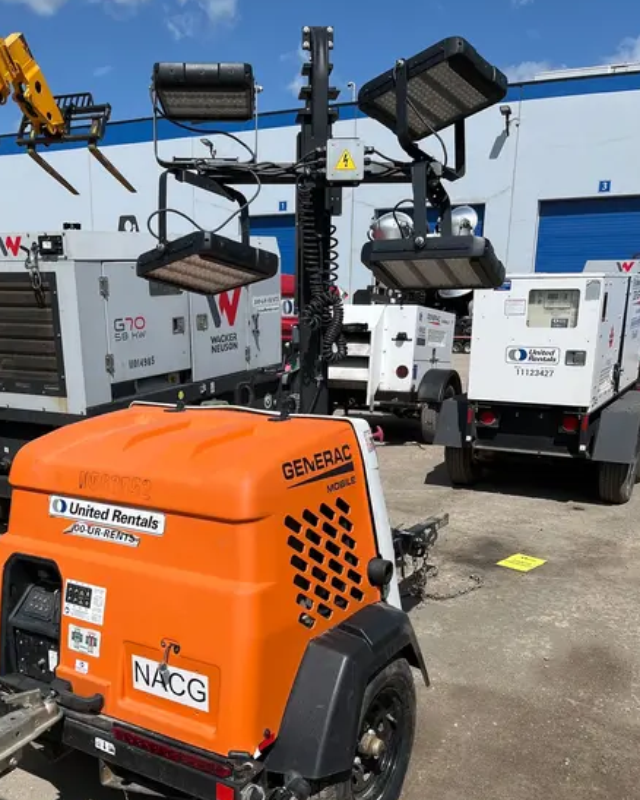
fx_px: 805
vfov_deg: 52.2
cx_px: 256
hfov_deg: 43.2
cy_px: 504
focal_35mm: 34
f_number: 1.6
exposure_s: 1/5319
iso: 50
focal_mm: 5.1
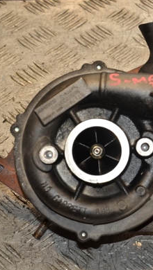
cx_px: 130
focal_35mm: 116
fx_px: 834
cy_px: 145
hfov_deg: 10.4
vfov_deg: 18.5
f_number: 7.1
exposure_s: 1/200
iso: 800
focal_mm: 45
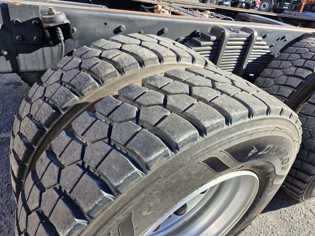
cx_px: 158
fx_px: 209
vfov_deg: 58.9
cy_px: 118
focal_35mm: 23
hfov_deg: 73.9
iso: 50
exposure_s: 1/346
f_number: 1.8
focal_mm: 5.54
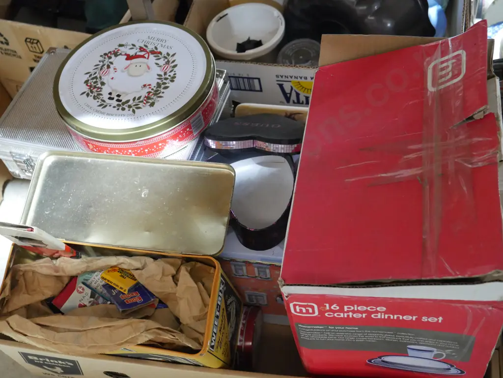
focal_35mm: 42
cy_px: 189
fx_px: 611
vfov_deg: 34.4
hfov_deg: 44.8
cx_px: 252
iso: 3200
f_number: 4.6
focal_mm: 21
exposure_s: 1/50
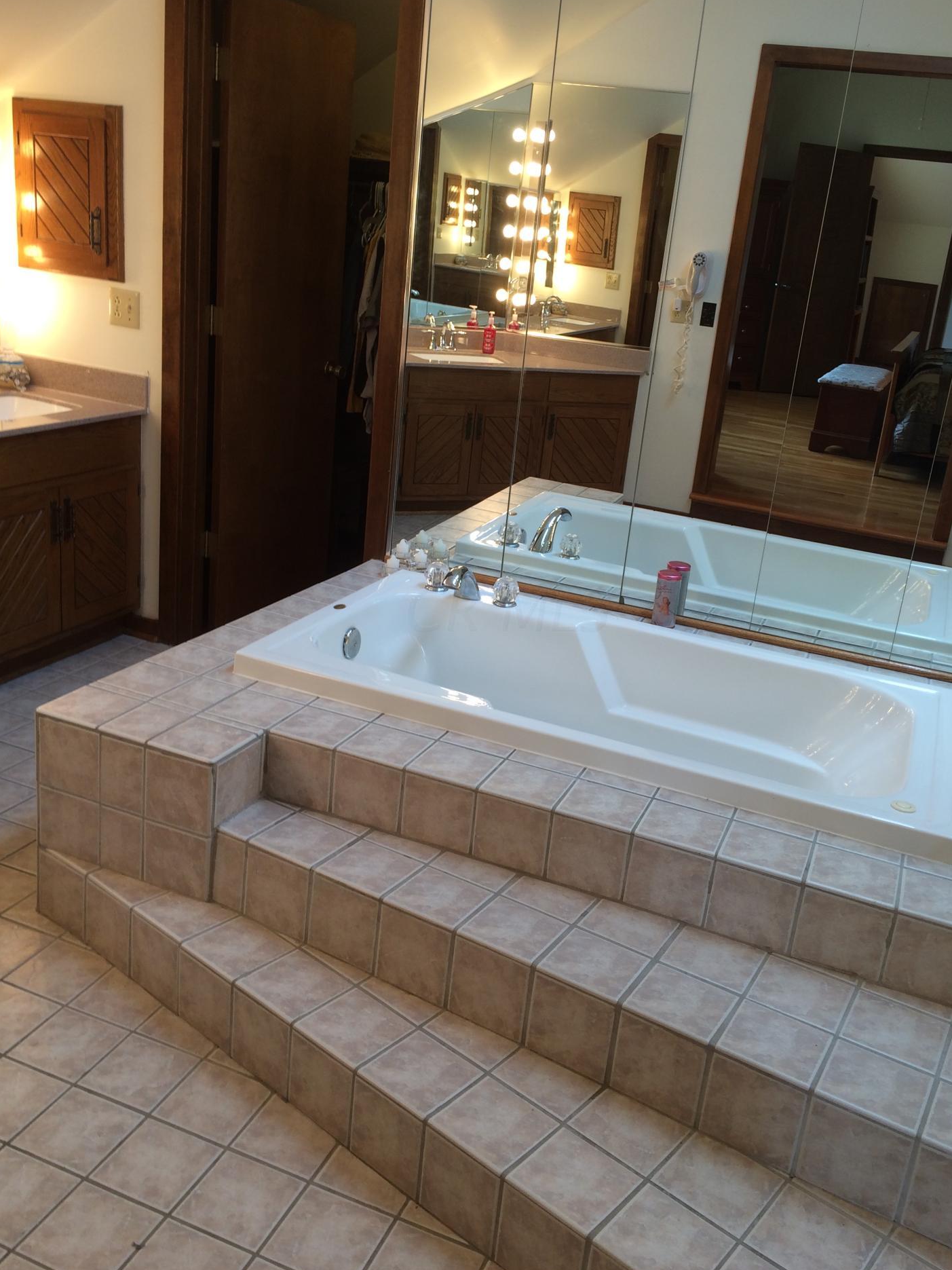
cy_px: 609
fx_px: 1137
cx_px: 507
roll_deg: -4.4
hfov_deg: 45.4
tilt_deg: -17.2
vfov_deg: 58.3
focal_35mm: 31
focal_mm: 4.15
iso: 32
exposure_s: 1/60
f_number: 2.2
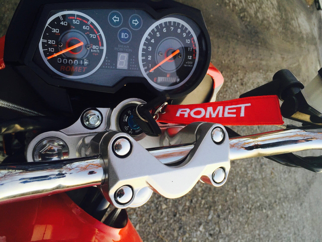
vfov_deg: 48.2
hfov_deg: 61.7
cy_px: 121
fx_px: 270
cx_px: 161
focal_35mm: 29
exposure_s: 1/260
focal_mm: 4.15
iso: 32
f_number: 2.2
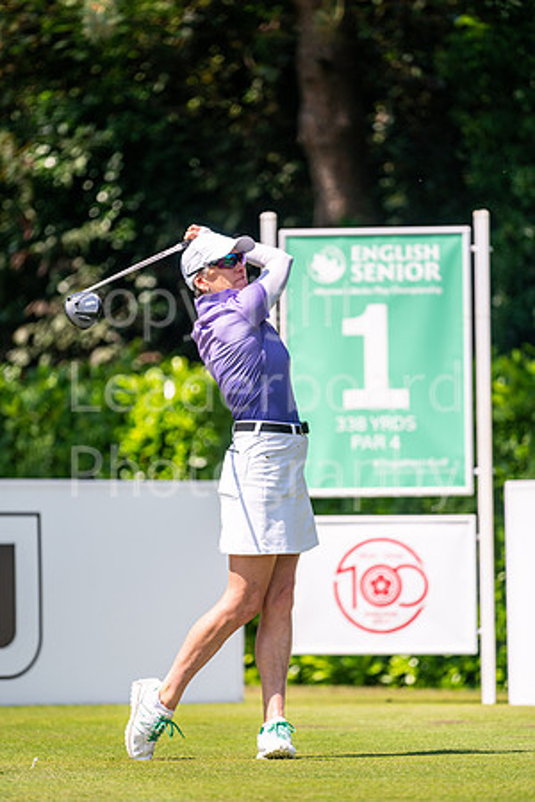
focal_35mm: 300
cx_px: 268
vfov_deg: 6.9
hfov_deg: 4.6
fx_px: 6687
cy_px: 401
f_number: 4.5
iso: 200
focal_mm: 300
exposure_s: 1/2500
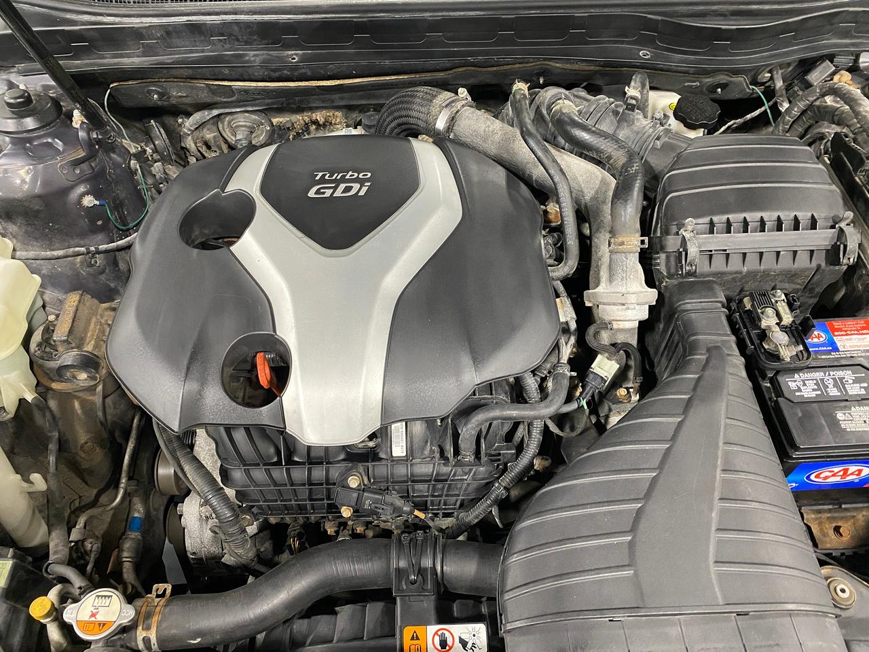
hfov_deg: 67.3
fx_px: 653
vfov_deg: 53.1
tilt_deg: -52.8
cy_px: 326
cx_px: 434
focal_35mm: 26
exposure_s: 1/60
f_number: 1.8
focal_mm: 4.25
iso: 500
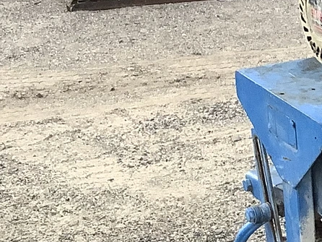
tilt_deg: -30.6
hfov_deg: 13.3
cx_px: 502
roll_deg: +1.8
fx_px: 1294
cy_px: 306
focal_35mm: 139
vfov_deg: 10.5
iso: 64
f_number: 2.4
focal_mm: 3.3
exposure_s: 1/120
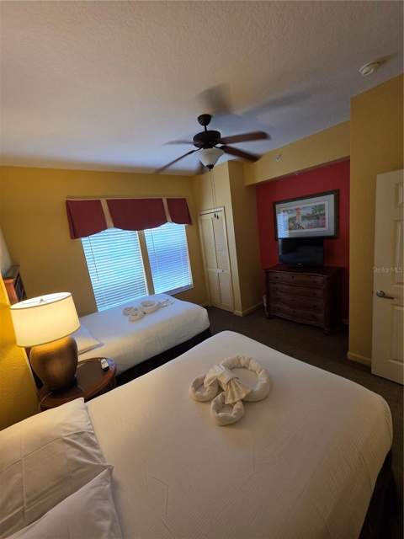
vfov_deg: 106.2
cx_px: 202
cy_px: 270
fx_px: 202
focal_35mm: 13
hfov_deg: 89.9
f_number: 1.9
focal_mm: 2.2
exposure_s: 1/60
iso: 250
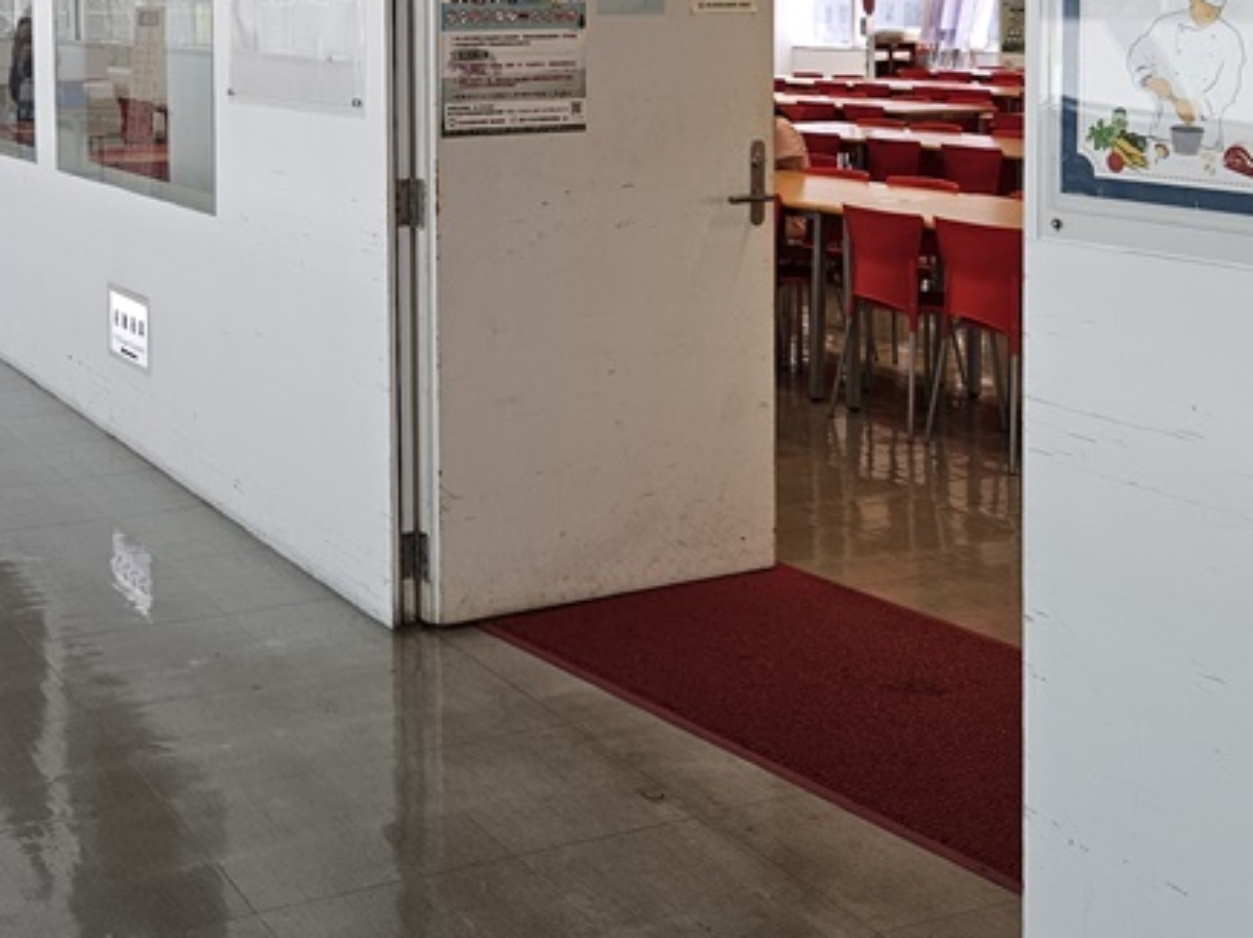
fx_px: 1917
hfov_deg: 35.6
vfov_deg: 26.5
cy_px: 72
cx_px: 349
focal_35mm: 53
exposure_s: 1/120
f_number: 1.8
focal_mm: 5.4
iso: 80
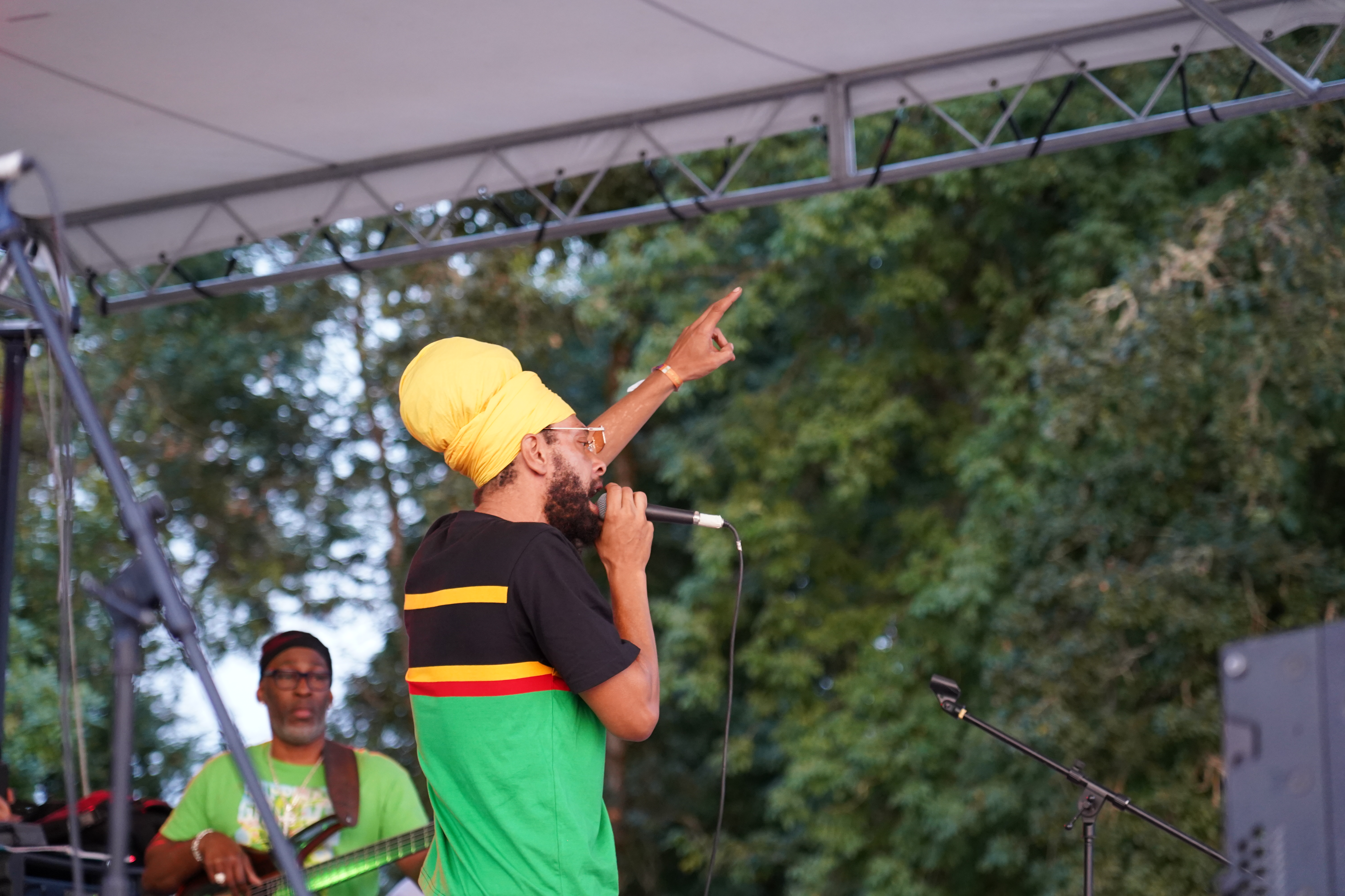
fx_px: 3923
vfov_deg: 13.0
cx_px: 672
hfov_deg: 19.5
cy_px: 448
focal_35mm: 105
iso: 2500
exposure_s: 1/160
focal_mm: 105
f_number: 4
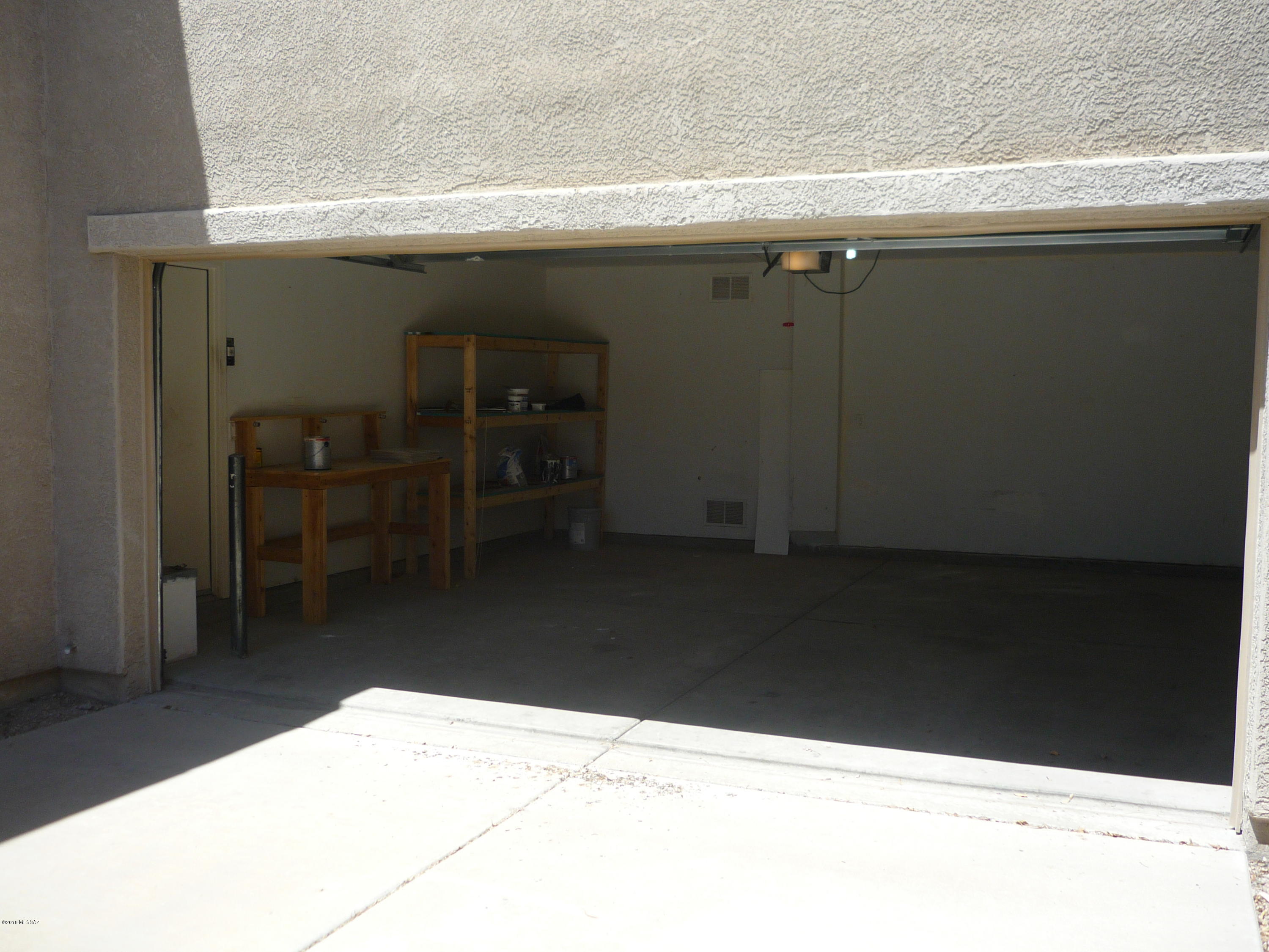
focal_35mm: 33
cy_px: 476
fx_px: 1210
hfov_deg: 55.4
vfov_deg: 42.9
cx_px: 634
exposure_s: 1/800
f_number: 2.8
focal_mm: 5.5
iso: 100
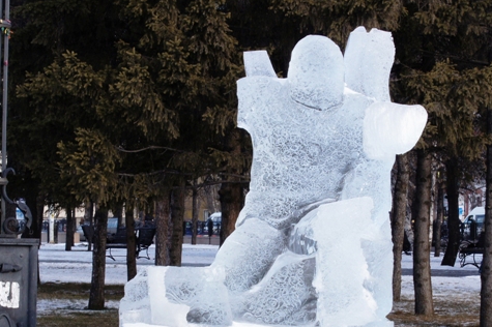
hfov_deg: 14.8
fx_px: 1896
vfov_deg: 9.9
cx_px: 253
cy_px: 235
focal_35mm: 139
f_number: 22
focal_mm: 55
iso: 400
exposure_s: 1/50
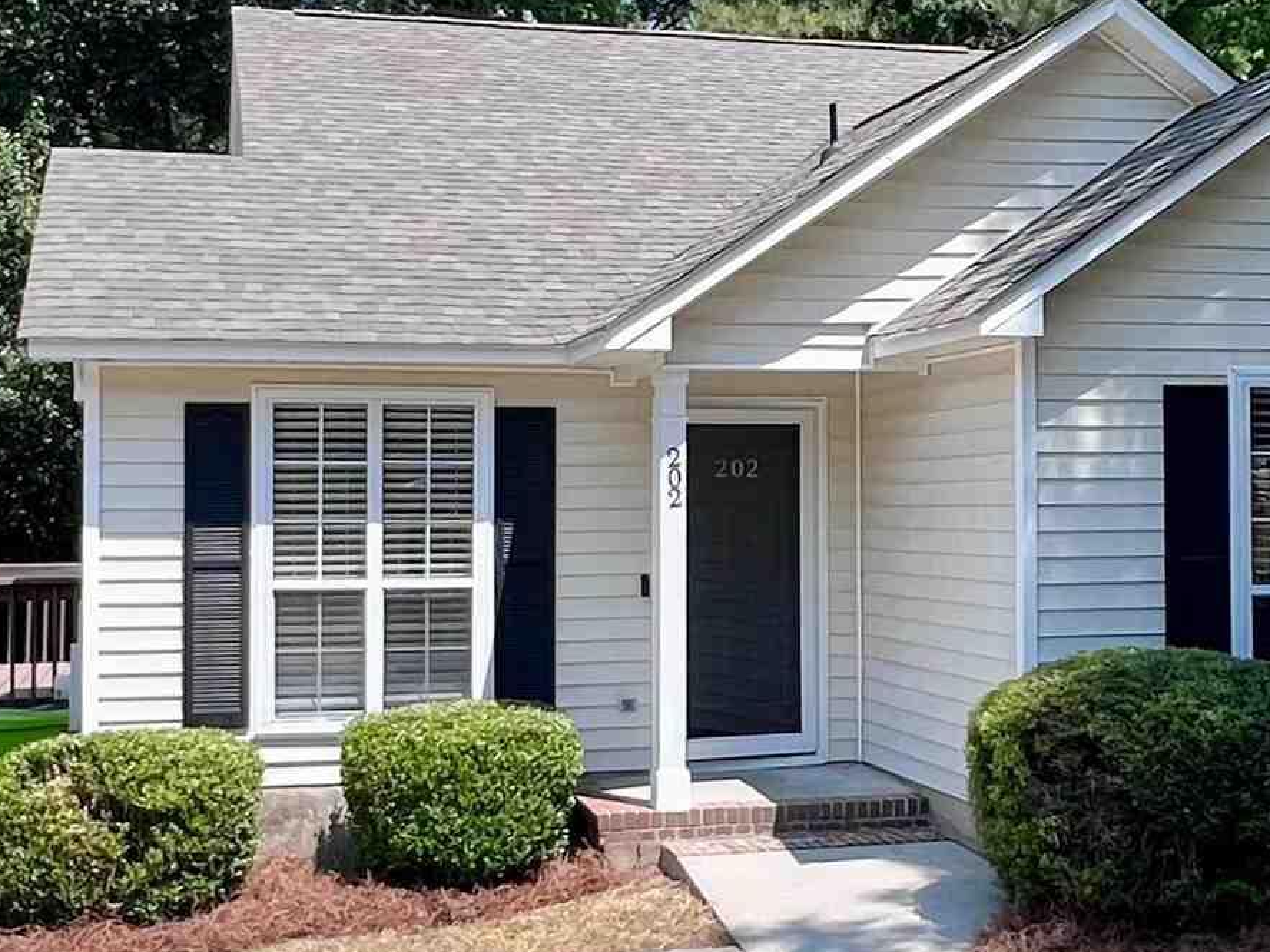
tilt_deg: -0.9
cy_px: 695
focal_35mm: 45
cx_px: 757
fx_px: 1651
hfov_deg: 41.9
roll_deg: -1.1
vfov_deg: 31.7
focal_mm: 1.57
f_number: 1.8
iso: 32
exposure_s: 1/968
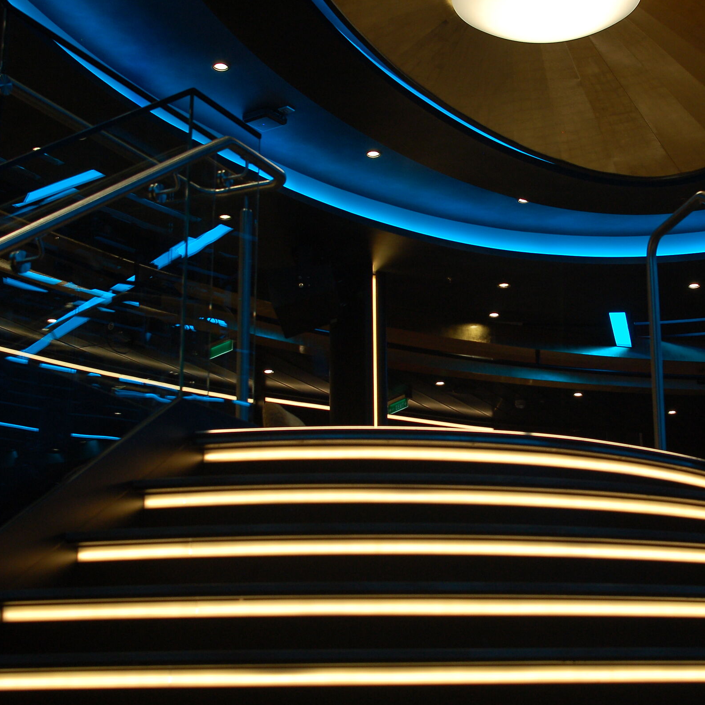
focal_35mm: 68
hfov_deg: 25.4
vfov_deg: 25.5
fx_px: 1559
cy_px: 354
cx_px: 467
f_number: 4
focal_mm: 35
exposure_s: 1/125
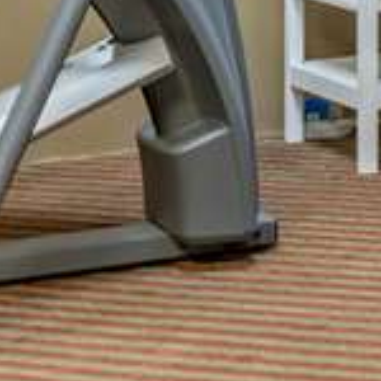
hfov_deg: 12.4
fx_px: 1731
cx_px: 386
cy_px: -170
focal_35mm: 139
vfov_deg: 12.0
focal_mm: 24
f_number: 10
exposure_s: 1/1.67
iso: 400
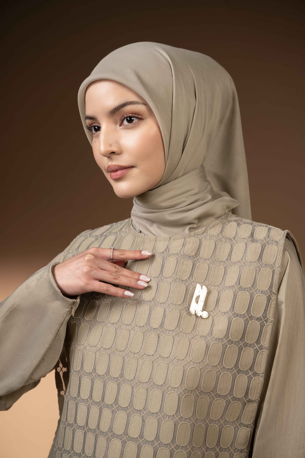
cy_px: 229
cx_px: 152
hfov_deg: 19.4
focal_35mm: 70
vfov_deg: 28.9
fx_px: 891
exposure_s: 1/160
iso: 400
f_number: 5
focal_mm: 70
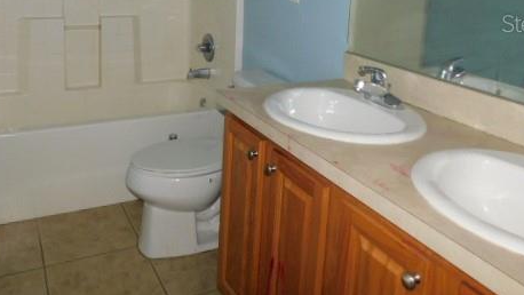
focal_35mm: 35
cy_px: 23
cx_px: 244
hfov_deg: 56.6
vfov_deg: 31.9
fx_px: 486
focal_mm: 4
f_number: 3
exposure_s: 1/30
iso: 200
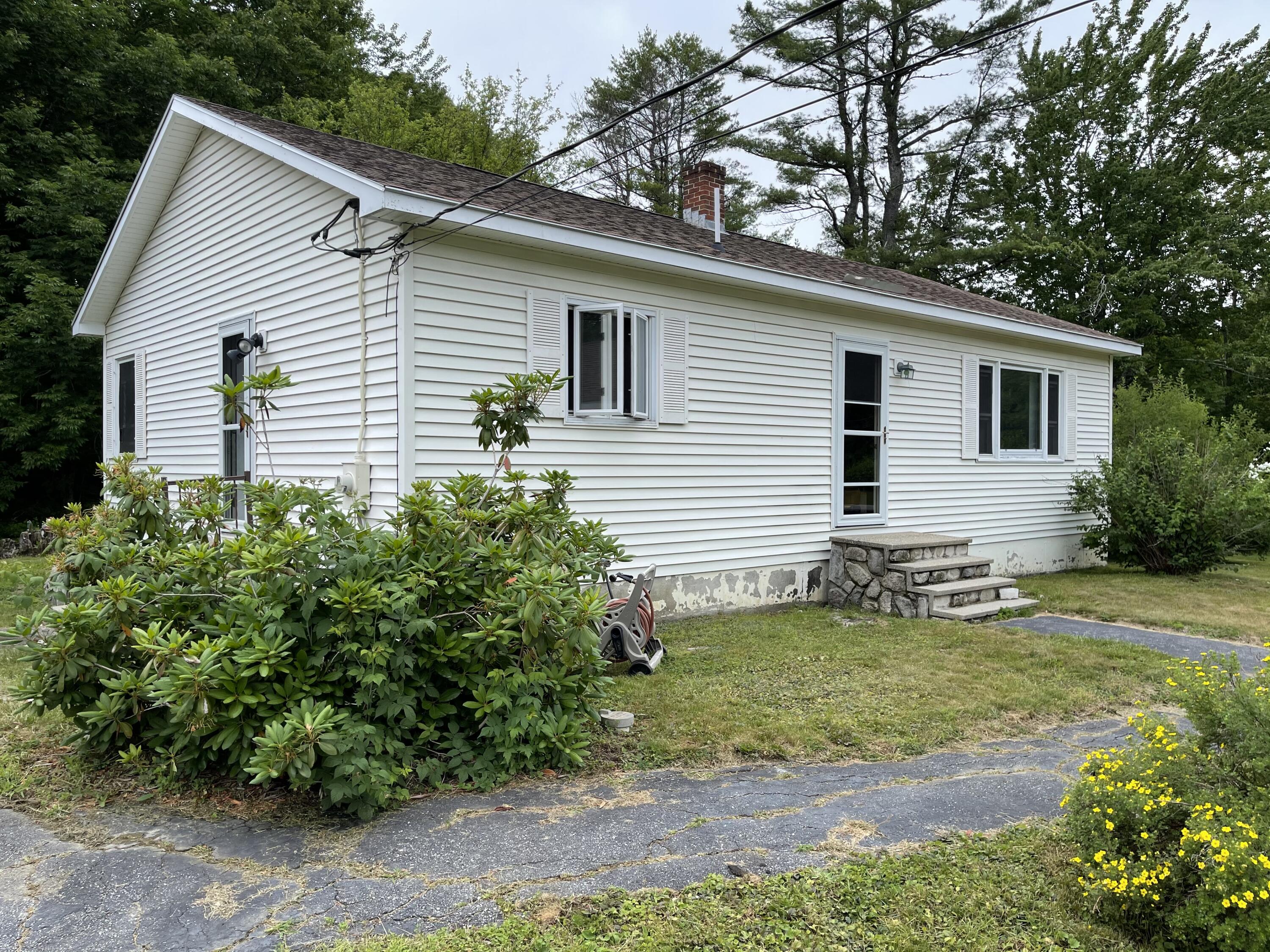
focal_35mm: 26
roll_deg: -0.1
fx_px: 954
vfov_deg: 53.1
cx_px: 635
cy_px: 476
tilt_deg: -1.0
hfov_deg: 67.3
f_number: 1.6
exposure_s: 1/945
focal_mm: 5.1
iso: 32
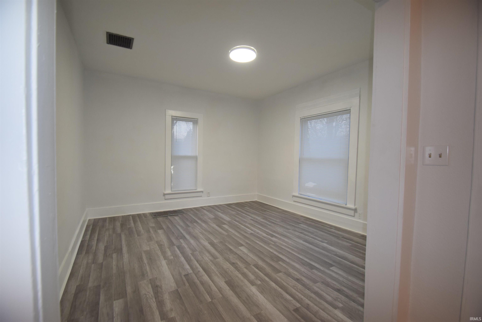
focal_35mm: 15
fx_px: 201
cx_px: 241
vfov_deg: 77.3
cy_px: 161
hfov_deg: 100.4
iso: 640
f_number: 4.5
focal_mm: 10
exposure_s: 1/80
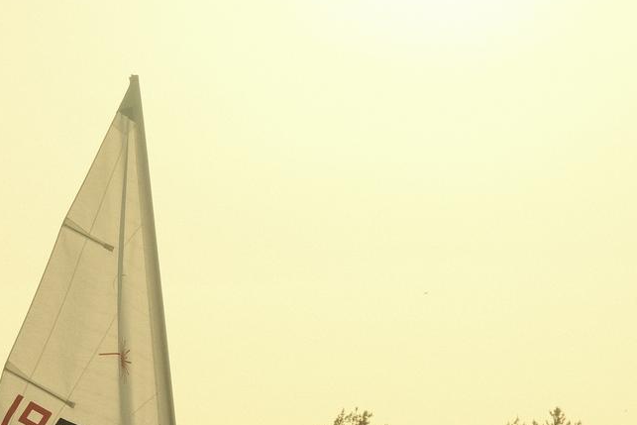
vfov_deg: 4.1
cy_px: 519
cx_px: -1
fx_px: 5946
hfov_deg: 6.1
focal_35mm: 336
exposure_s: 1/750
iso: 640
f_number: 11
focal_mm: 80
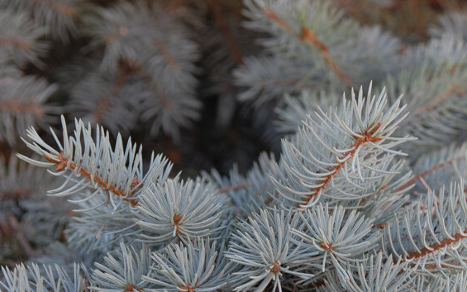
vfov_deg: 11.7
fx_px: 1413
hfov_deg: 18.6
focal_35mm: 111
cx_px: 386
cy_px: 262
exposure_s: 1/80
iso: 125
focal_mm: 40
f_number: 4
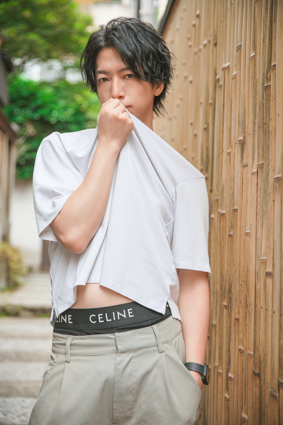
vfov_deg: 36.2
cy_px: 212
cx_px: 142
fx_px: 648
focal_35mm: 55
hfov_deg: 24.6
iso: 125
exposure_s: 1/320
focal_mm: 55
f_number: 2.8
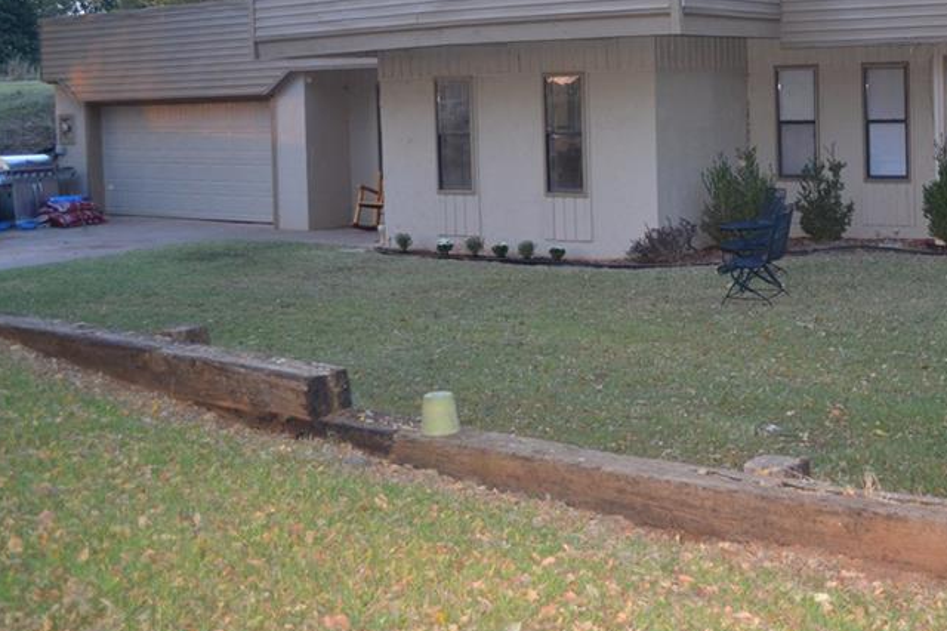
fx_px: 1262
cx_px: 721
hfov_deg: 39.9
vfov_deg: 27.6
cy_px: 139
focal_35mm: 48
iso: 450
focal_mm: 20
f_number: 3.8
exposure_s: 1/60
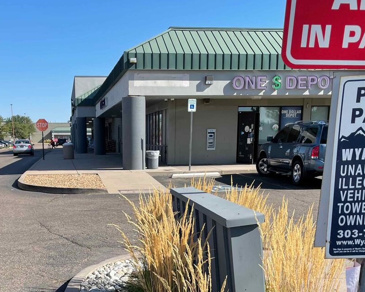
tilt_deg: -14.7
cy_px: 264
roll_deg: +0.1
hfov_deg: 36.5
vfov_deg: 28.5
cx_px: 138
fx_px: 551
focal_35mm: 51
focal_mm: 4.2
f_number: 1.6
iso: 32
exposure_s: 1/2092
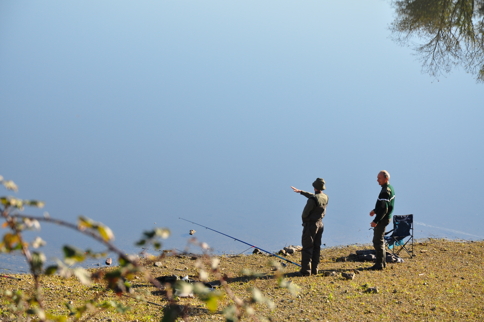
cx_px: 242
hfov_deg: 13.1
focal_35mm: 158
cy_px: 161
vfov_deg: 8.7
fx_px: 2115
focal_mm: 105
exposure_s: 1/200
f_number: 10
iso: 200
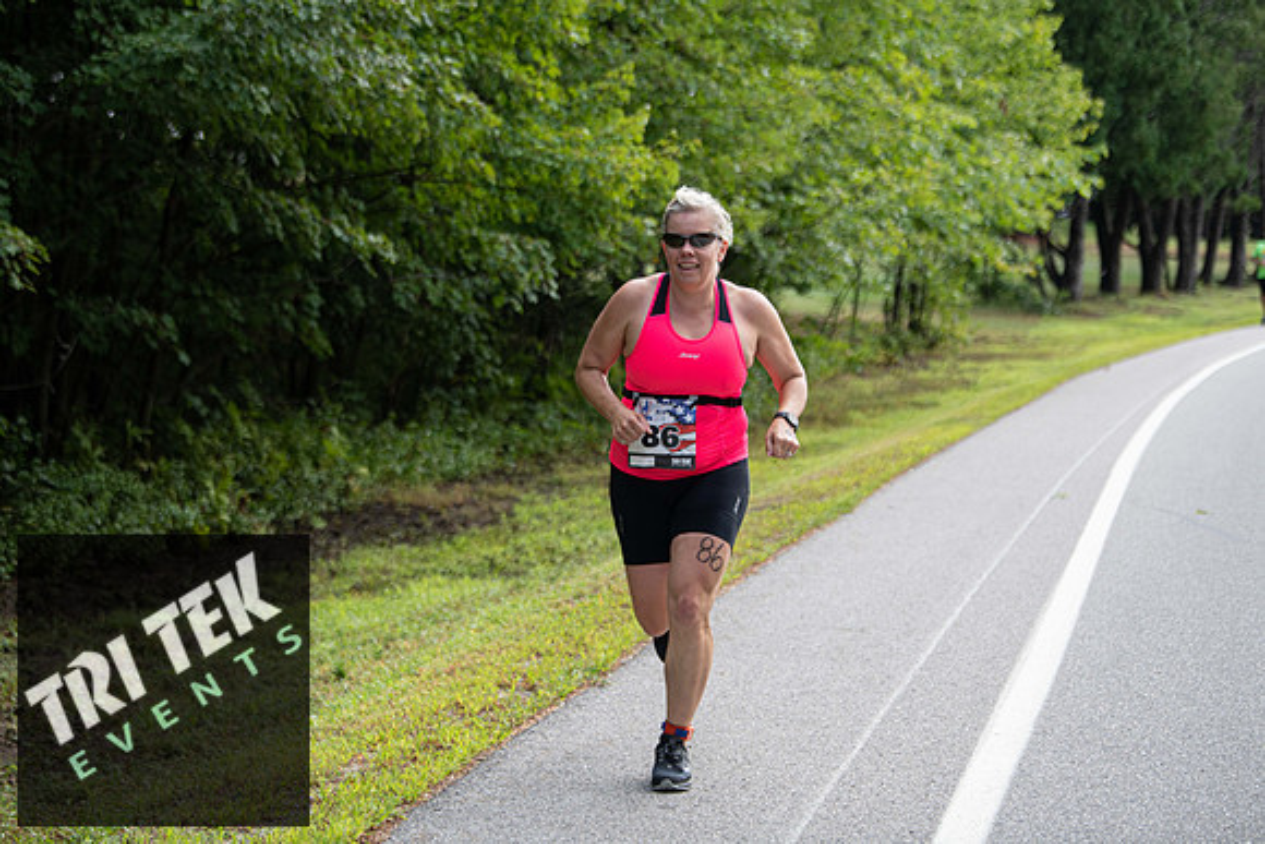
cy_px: 422
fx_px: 2987
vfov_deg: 16.1
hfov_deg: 23.9
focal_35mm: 85
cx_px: 632
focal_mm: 85
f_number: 3.5
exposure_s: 1/400
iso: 250
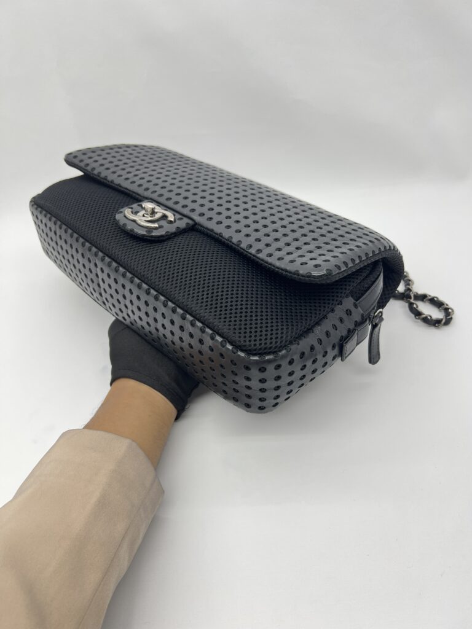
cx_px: 236
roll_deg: +4.0
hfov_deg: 53.1
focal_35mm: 26
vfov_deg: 67.3
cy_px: 314
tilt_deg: -41.9
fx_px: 473
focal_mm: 5.7
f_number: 1.5
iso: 40
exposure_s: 1/100
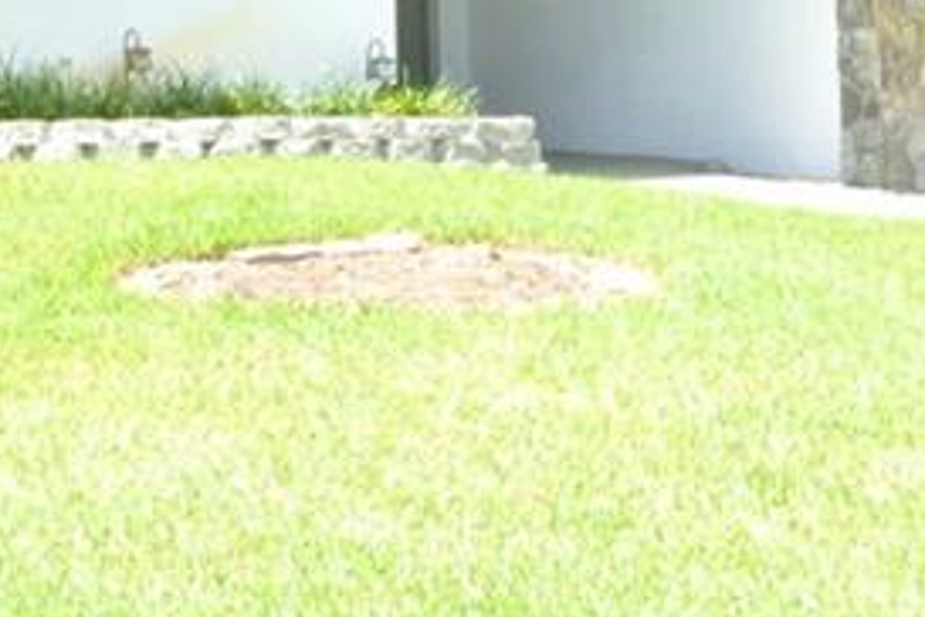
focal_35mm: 120
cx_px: 451
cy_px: -251
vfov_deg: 11.1
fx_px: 3083
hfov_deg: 17.1
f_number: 16
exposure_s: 1/60
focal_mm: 12.2
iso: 400
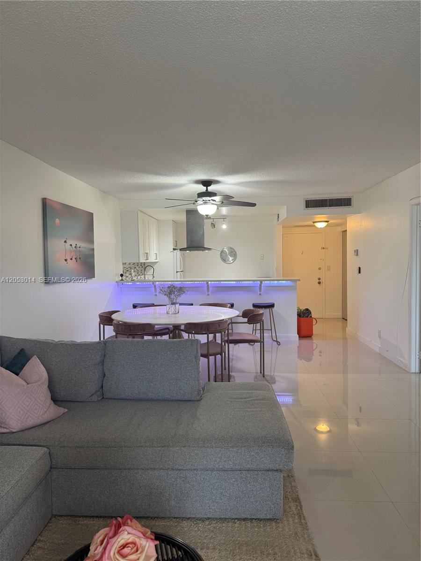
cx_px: 210
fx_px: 389
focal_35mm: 24
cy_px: 280
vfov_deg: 71.6
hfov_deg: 56.8
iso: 125
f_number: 1.78
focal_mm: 6.76
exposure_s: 1/60
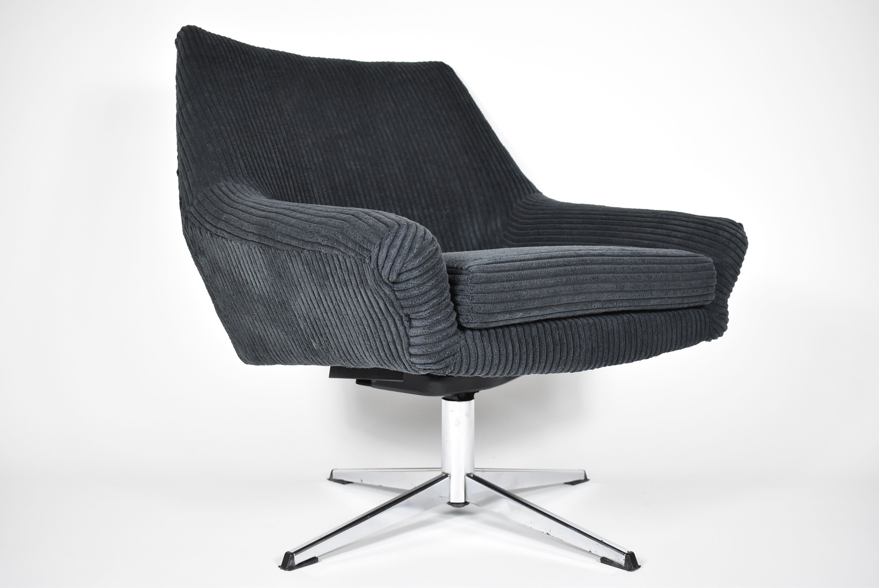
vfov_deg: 36.9
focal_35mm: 36
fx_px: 880
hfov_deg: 53.1
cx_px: 440
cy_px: 294
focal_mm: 24
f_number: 4
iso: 2000
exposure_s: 1/125
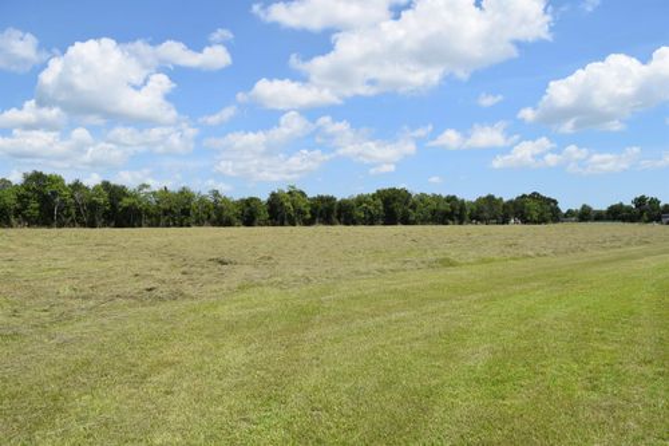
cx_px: 334
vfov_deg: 47.9
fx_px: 502
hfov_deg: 67.4
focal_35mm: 27
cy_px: 223
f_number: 10
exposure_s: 1/400
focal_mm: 18
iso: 200
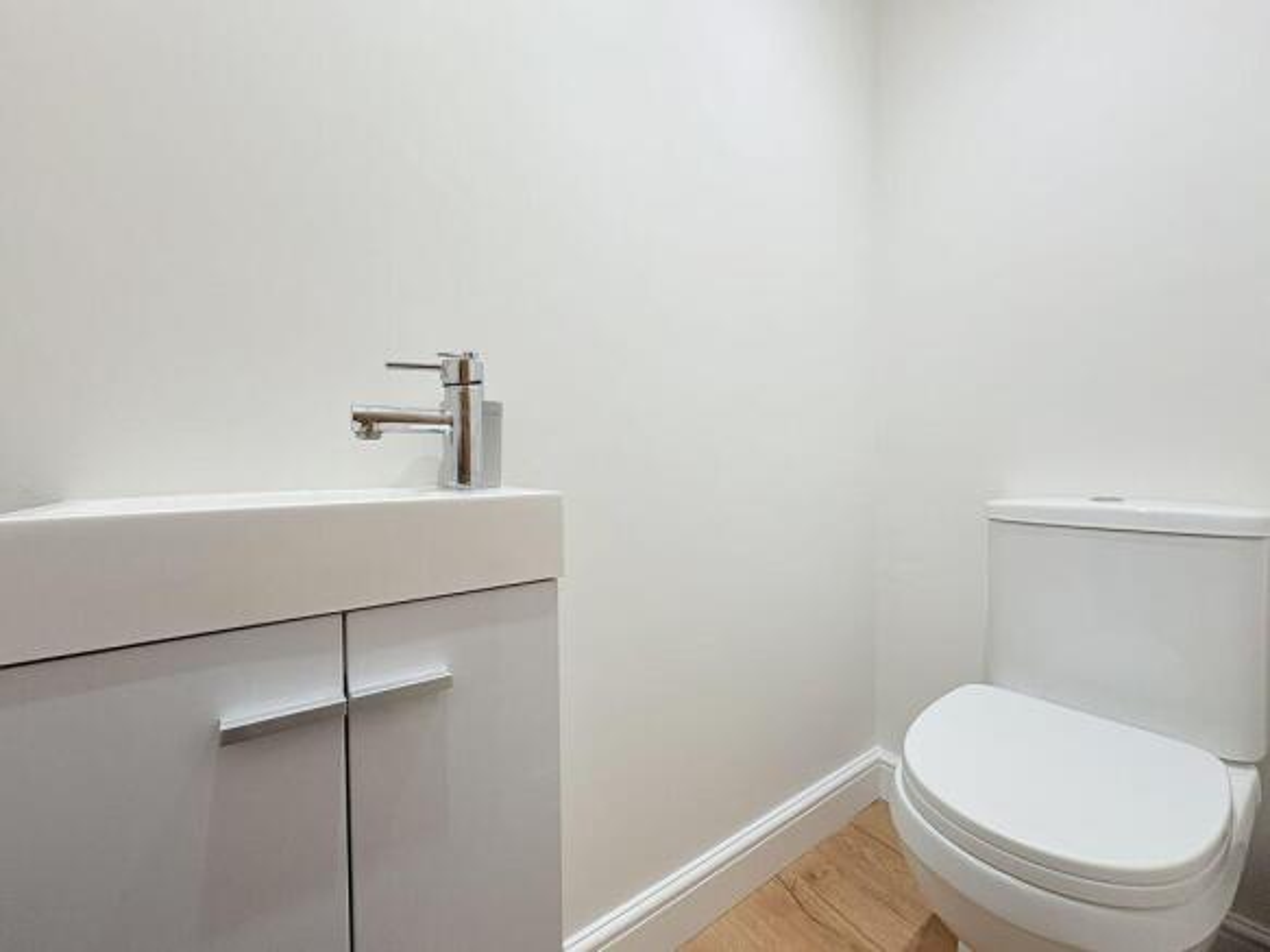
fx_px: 514
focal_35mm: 14
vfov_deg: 85.7
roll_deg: +1.0
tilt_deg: -0.4
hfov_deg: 102.1
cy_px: 476
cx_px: 635
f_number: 2.2
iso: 125
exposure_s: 1/100
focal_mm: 2.22
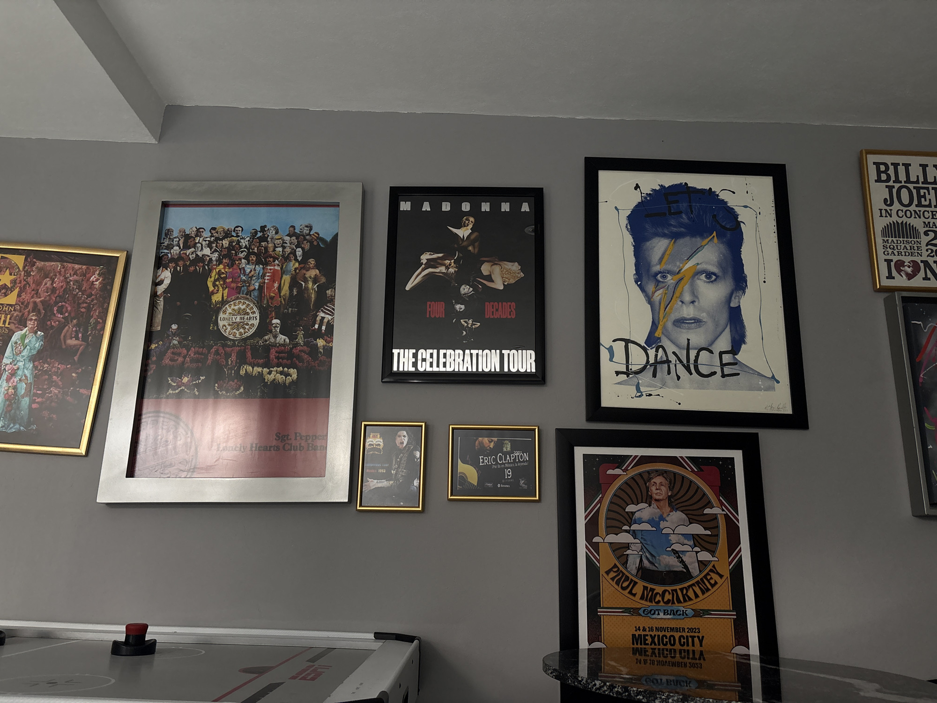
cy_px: 352
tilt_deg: +16.4
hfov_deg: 67.3
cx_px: 468
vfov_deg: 53.1
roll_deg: -1.9
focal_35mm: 26
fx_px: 704
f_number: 1.6
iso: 250
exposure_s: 1/60
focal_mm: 5.96
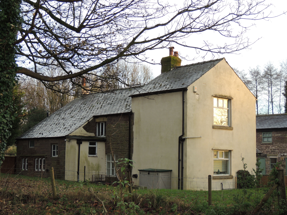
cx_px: 144
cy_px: 108
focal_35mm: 55
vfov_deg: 26.6
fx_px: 456
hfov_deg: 34.9
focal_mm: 9.8
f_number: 3.7
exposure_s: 1/60
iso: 100
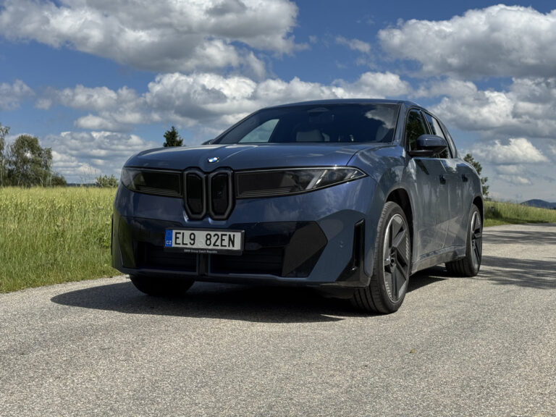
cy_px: 208
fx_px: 771
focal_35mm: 48
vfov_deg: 30.3
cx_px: 278
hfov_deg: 39.7
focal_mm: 6.76
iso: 64
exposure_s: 1/7092
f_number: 1.78
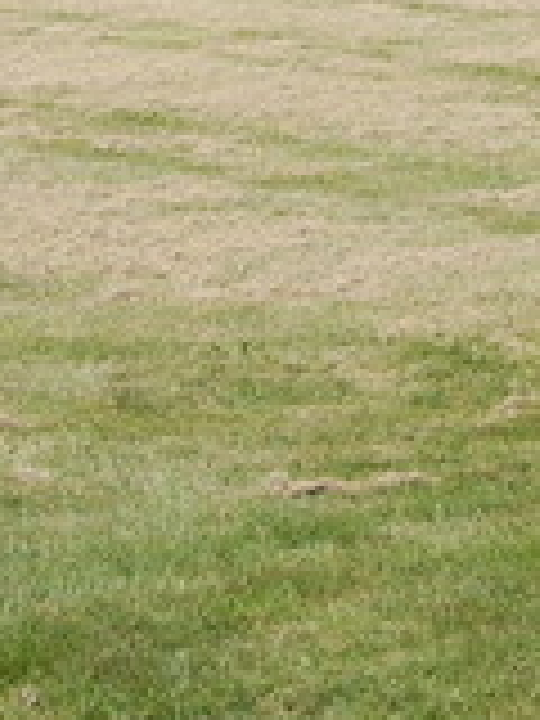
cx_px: 846
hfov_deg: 7.3
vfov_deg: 9.8
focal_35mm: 201
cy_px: -58
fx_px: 4179
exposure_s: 1/250
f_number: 8
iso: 200
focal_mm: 35
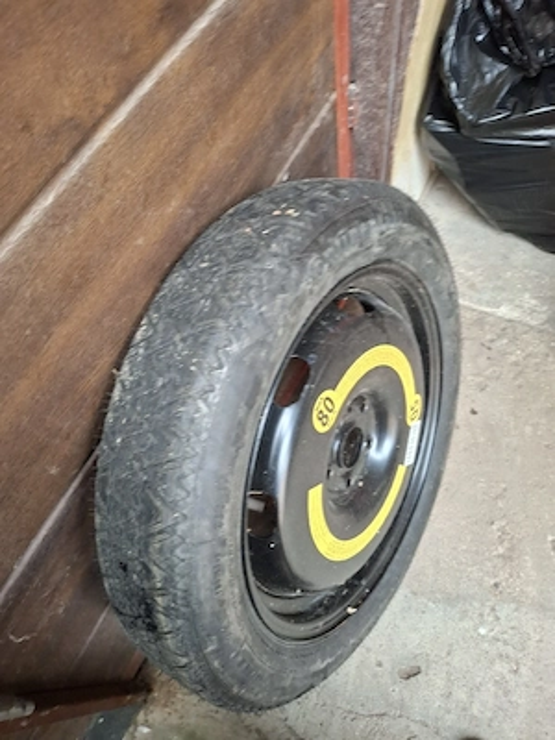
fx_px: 534
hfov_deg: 54.9
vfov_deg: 69.4
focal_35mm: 25
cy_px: 370
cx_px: 278
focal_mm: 4.69
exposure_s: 1/33
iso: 250
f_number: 1.8
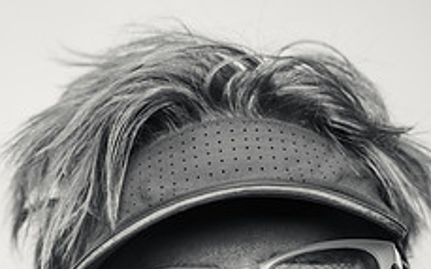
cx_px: 241
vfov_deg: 9.8
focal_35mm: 130
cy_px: 408
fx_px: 1527
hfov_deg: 16.1
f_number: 4.5
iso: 100
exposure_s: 1/250
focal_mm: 65
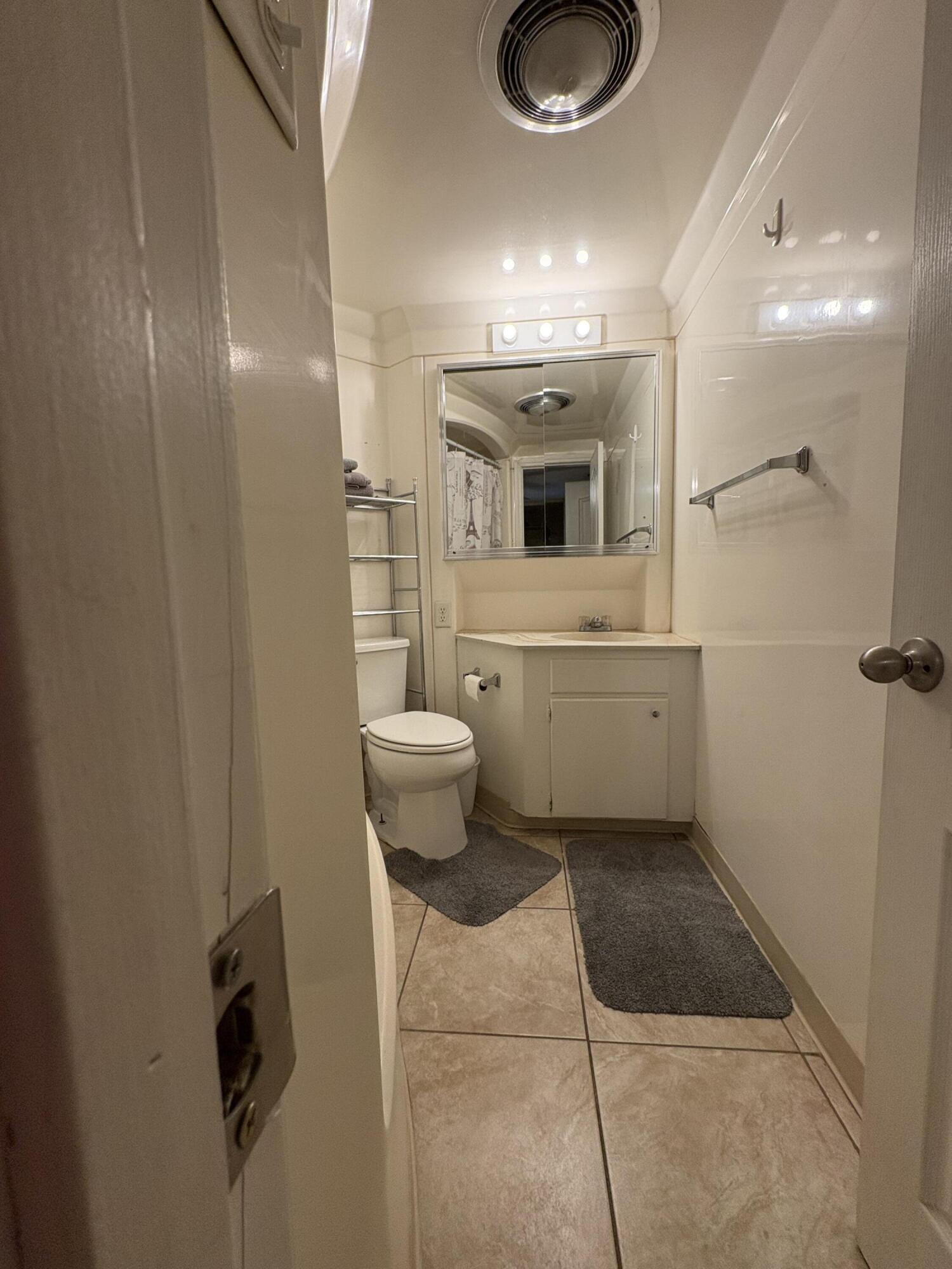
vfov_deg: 102.1
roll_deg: +0.9
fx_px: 513
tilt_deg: -5.9
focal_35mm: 14
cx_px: 476
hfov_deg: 85.7
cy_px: 634
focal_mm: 2.22
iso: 200
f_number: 2.2
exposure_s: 1/60
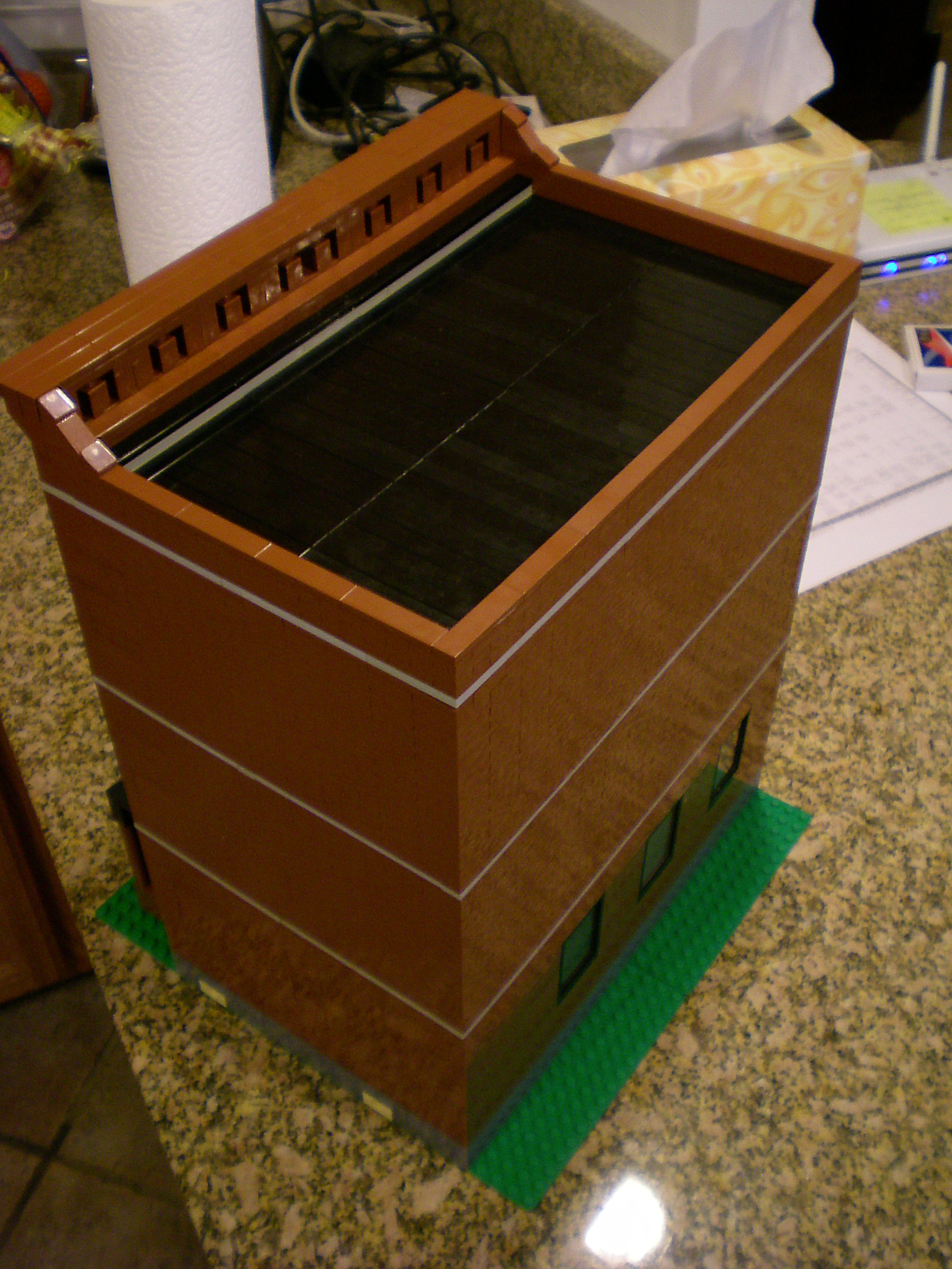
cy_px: 634
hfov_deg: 37.7
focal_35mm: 38
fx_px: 1393
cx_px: 476
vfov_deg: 49.0
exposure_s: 1/11.6
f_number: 3.1
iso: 200
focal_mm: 6.3
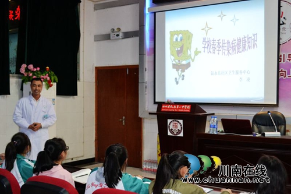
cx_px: 146
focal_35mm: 44
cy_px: 97
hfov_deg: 45.0
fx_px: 351
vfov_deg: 30.8
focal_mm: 29
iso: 1600
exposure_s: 1/60
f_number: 4.5
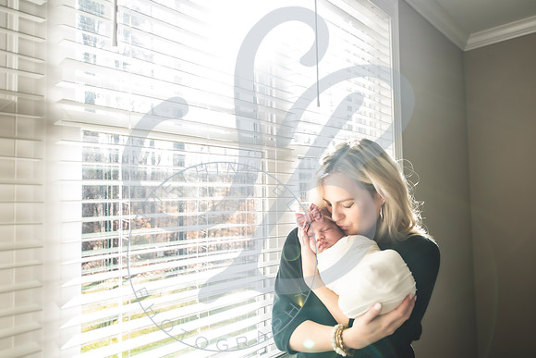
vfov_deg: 51.4
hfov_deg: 71.7
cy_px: 186
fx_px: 371
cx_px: 278
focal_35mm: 25
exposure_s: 1/125
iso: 160
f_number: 2.8
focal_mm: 24
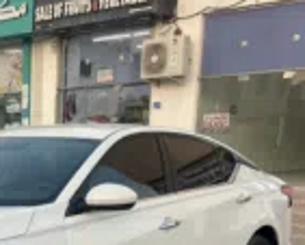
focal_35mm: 72
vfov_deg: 19.9
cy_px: 299
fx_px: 650
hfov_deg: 24.8
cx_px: -17
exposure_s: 1/315
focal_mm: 5.1
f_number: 1.6
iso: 50
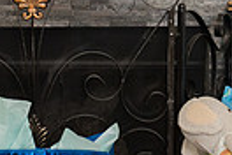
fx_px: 1456
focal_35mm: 226
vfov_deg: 6.1
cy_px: 49
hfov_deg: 9.1
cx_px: 62
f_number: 4.5
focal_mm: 50
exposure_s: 1/100
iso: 1000
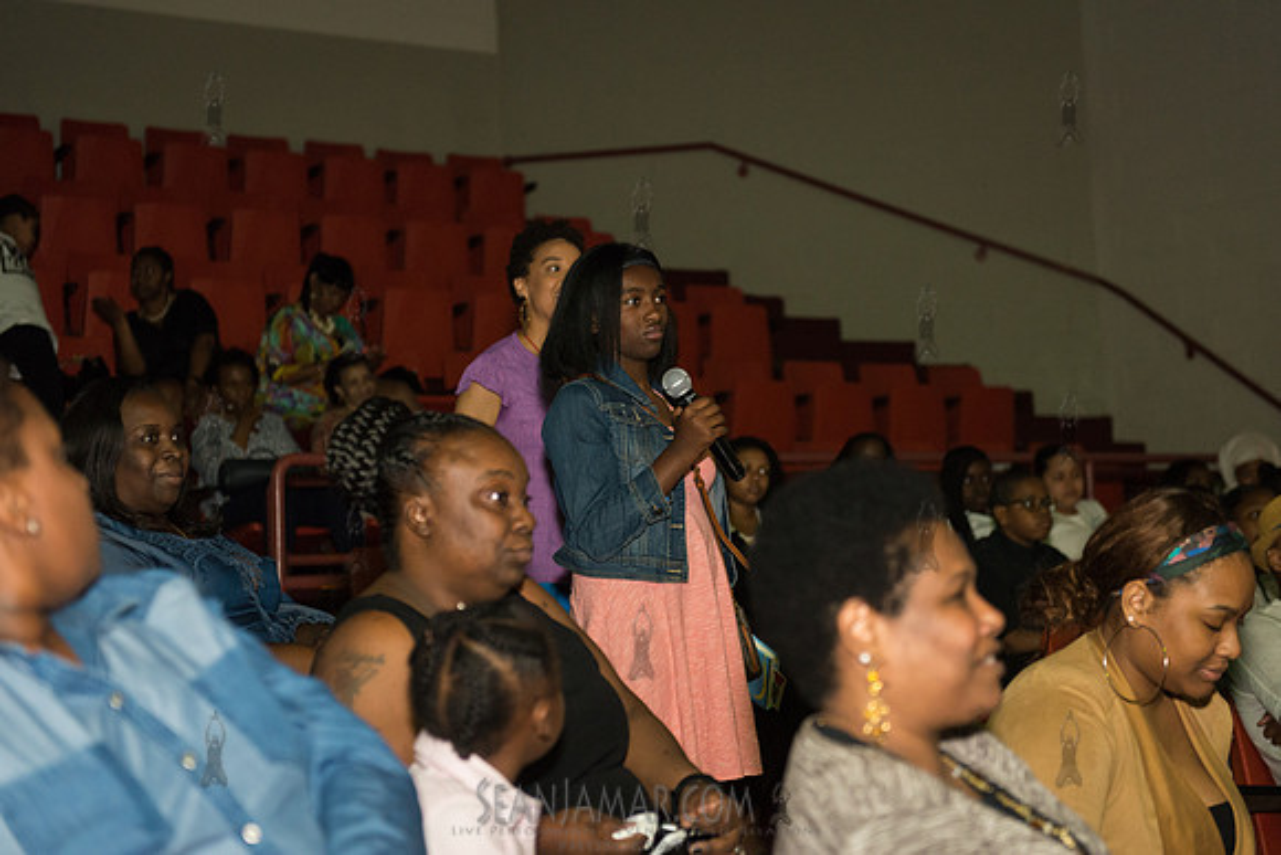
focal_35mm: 62
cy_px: 428
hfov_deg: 32.4
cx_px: 640
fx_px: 2207
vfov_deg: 21.9
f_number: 3.2
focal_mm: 62
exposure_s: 1/250
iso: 3200
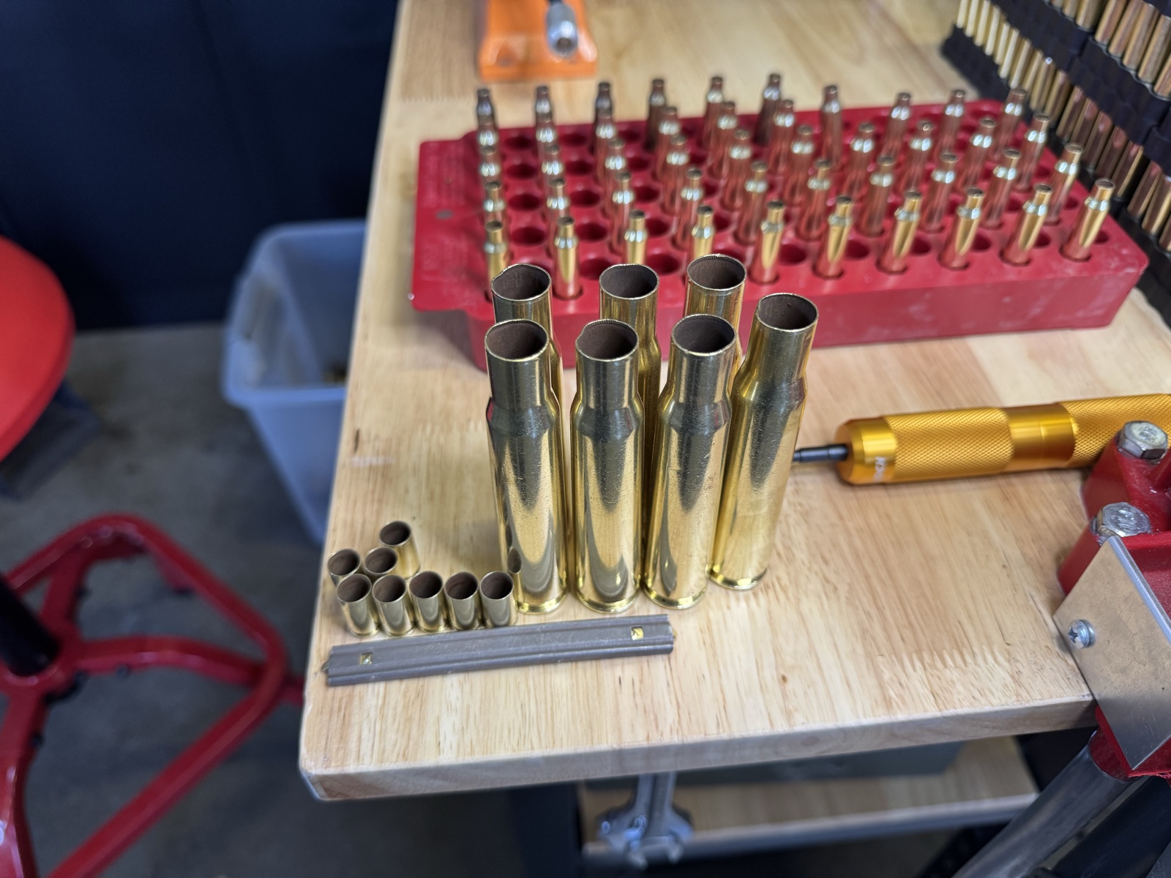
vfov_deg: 56.8
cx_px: 586
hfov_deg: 71.6
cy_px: 439
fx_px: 812
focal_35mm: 24
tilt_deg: -48.0
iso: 200
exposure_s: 1/120
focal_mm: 6.76
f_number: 1.78
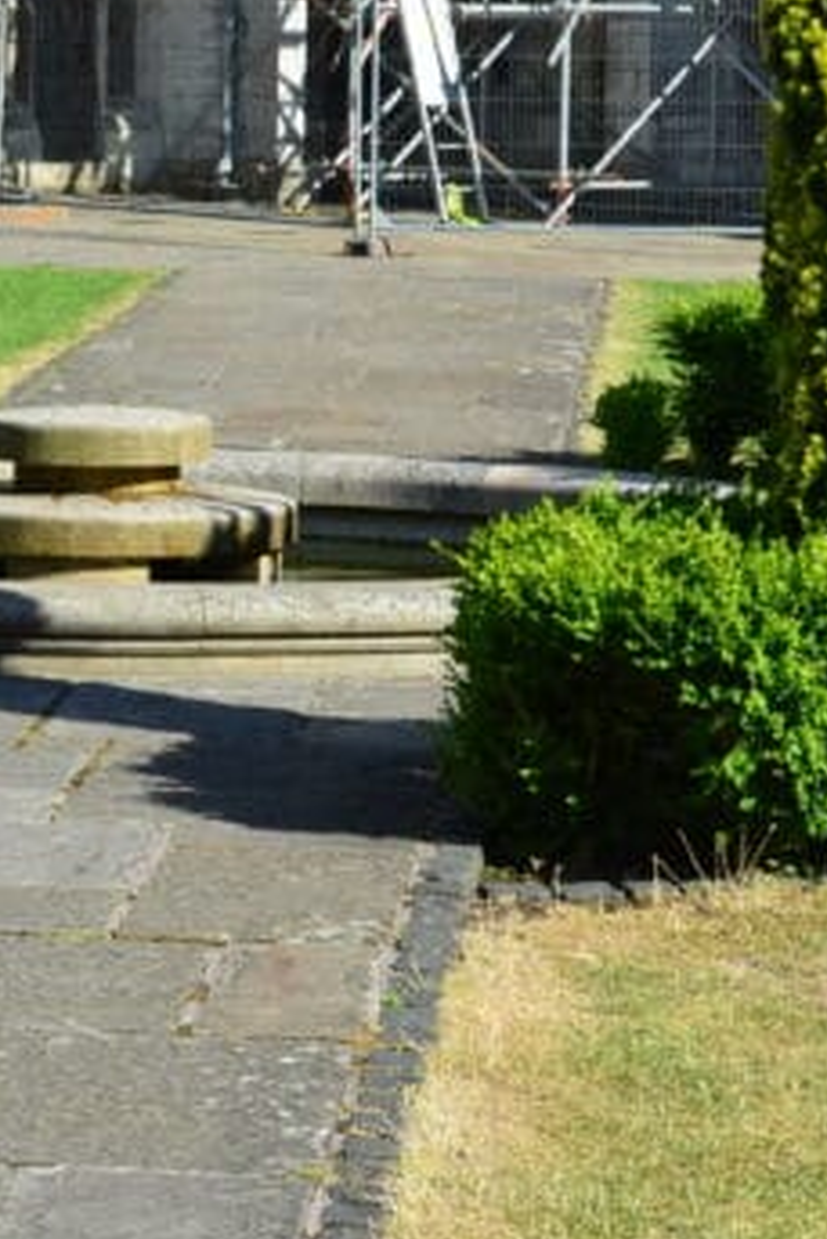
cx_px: -7
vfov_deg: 14.3
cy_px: 401
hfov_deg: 9.5
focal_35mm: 143
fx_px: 4922
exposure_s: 1/160
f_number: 9
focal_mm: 32
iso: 100
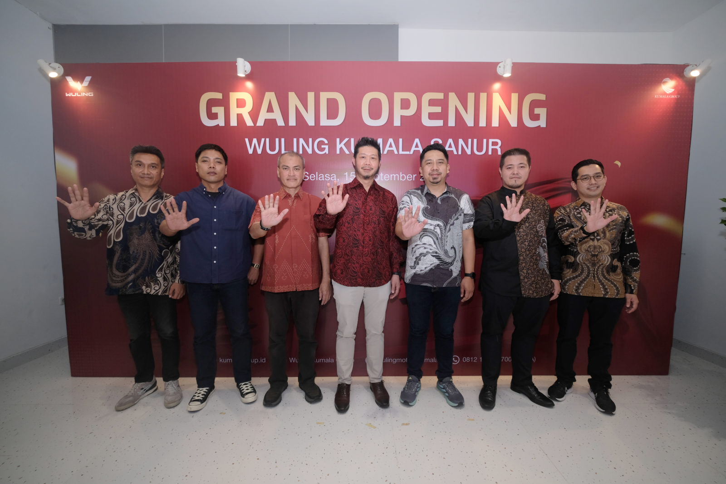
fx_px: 282
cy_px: 242
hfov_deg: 104.2
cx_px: 363
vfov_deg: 81.2
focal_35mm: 14
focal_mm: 9
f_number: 2.8
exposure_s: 1/125
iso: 400
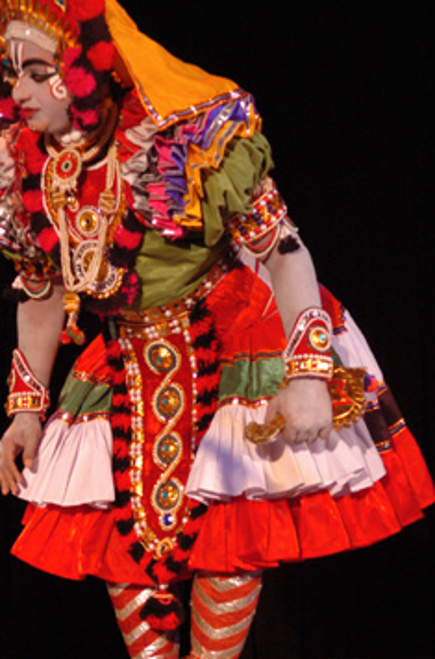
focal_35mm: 114
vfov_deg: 18.0
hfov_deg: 11.9
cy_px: 248
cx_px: 132
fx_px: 2077
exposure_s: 1/100
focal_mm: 45
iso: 800
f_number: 2.8
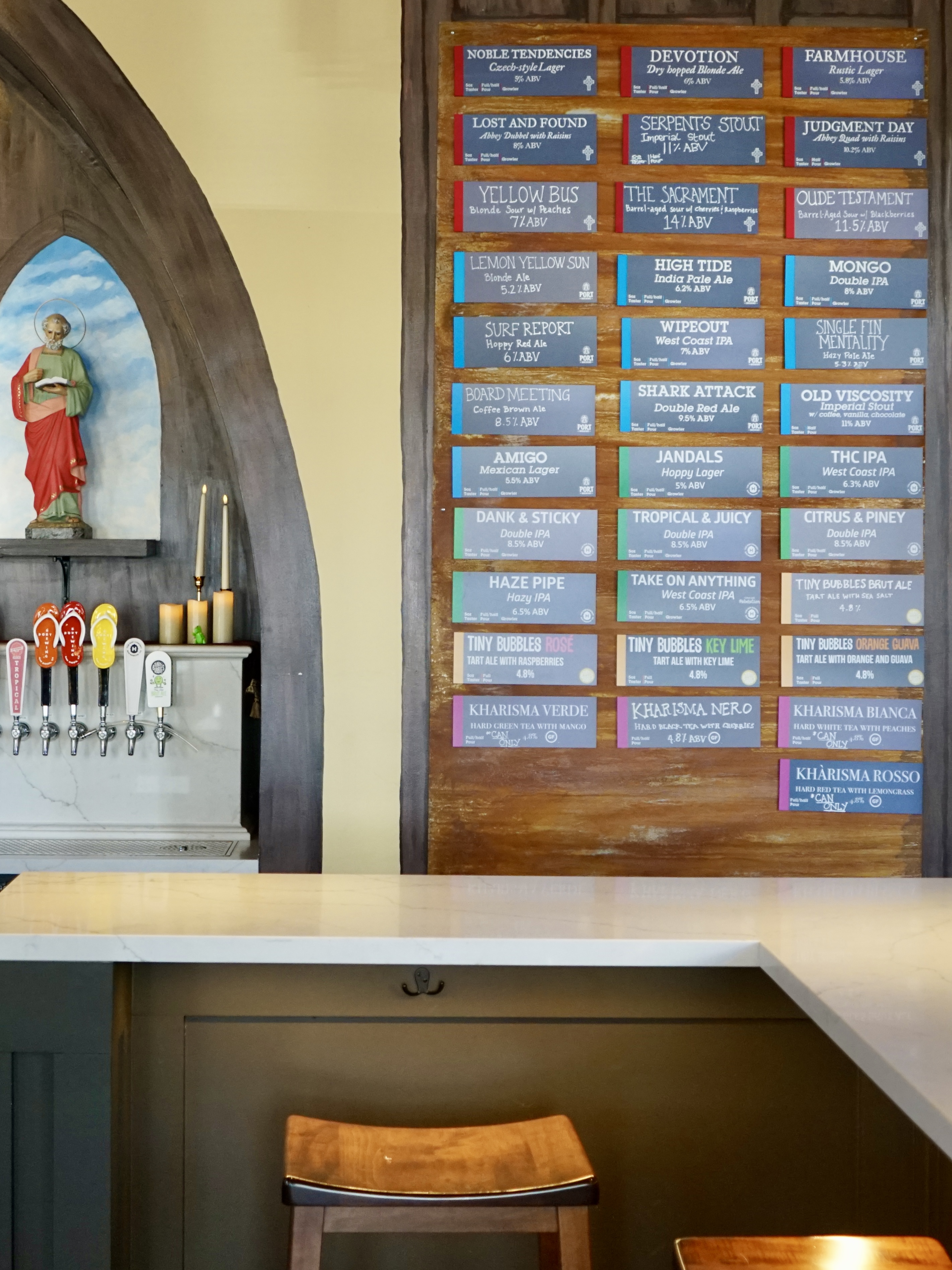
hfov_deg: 27.0
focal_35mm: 54
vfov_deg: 35.5
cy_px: 541
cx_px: 398
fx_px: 1980
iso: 1600
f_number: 3.5
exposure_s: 1/160
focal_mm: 28
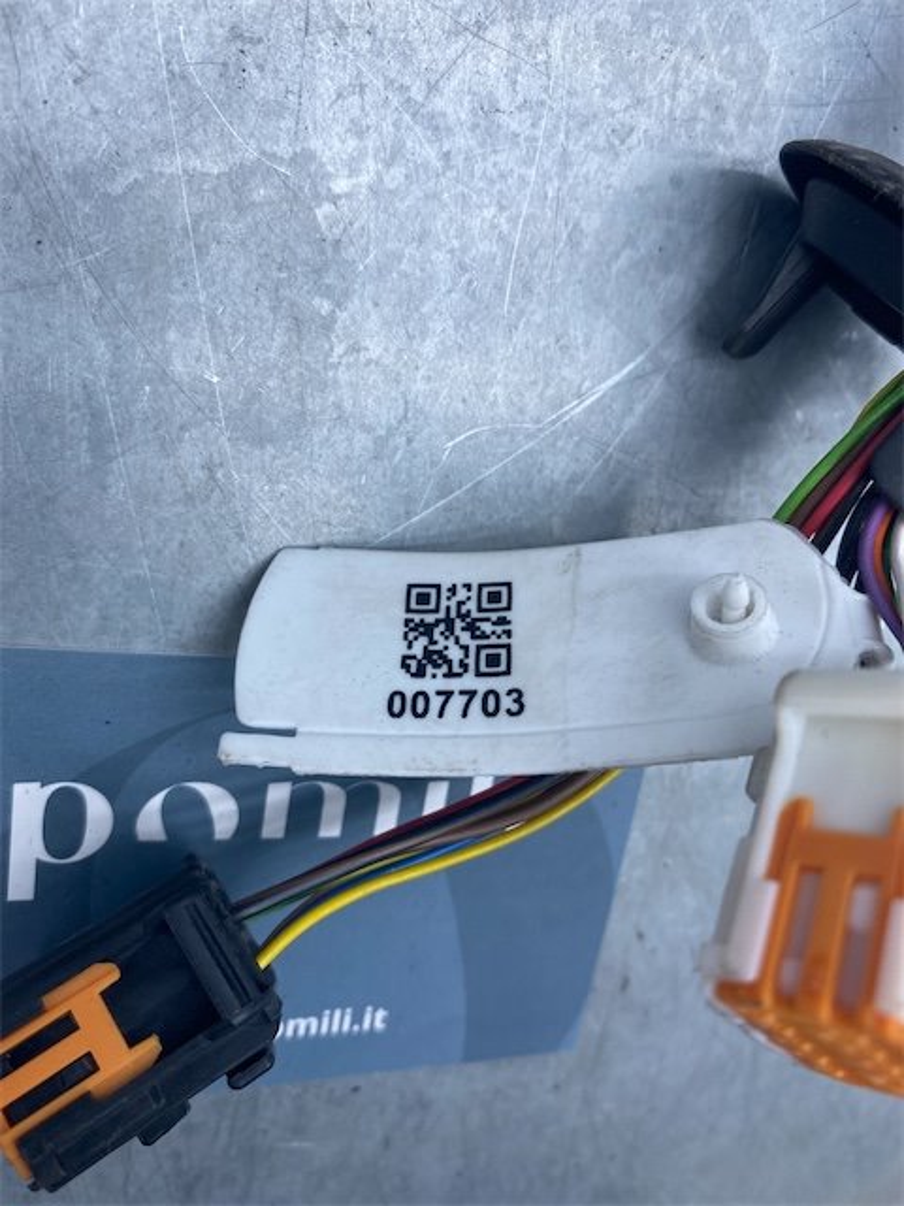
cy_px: 603
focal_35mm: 26
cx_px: 452
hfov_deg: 53.1
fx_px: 905
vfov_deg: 67.3
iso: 32
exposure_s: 1/487
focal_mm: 4.25
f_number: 1.8
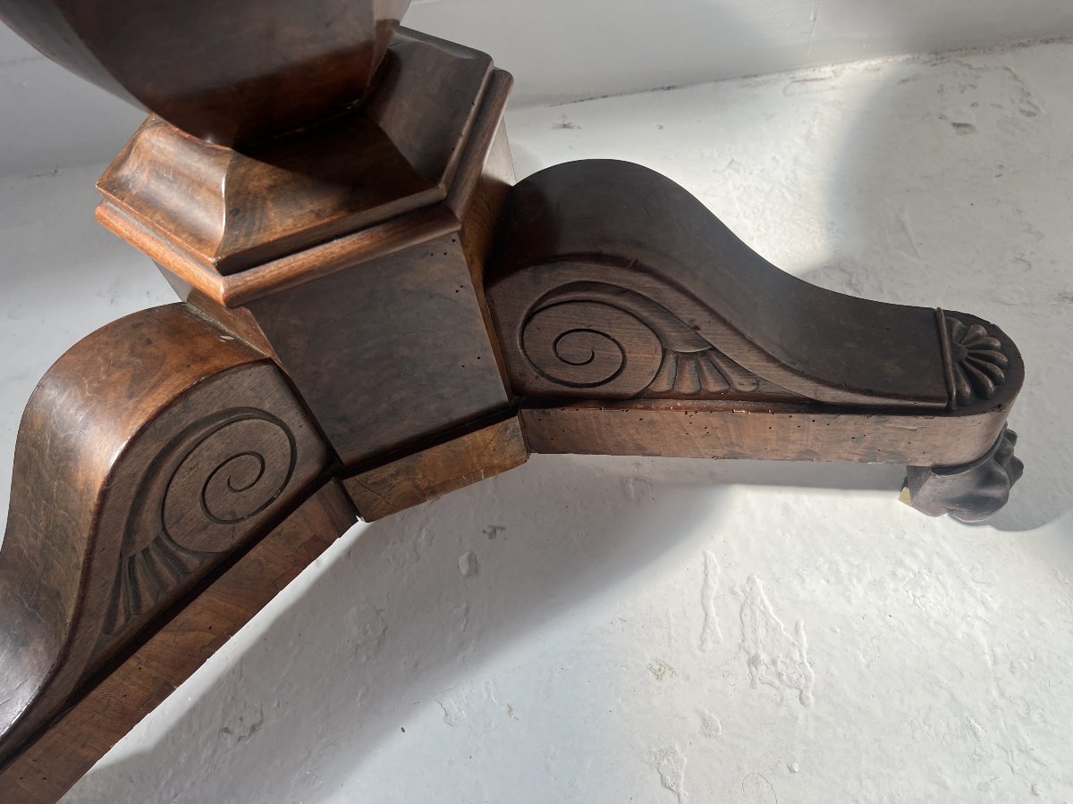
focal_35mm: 26
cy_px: 402
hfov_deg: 67.3
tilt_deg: -52.7
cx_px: 536
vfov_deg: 53.1
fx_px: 806
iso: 40
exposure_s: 1/288
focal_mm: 5.7
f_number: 1.5
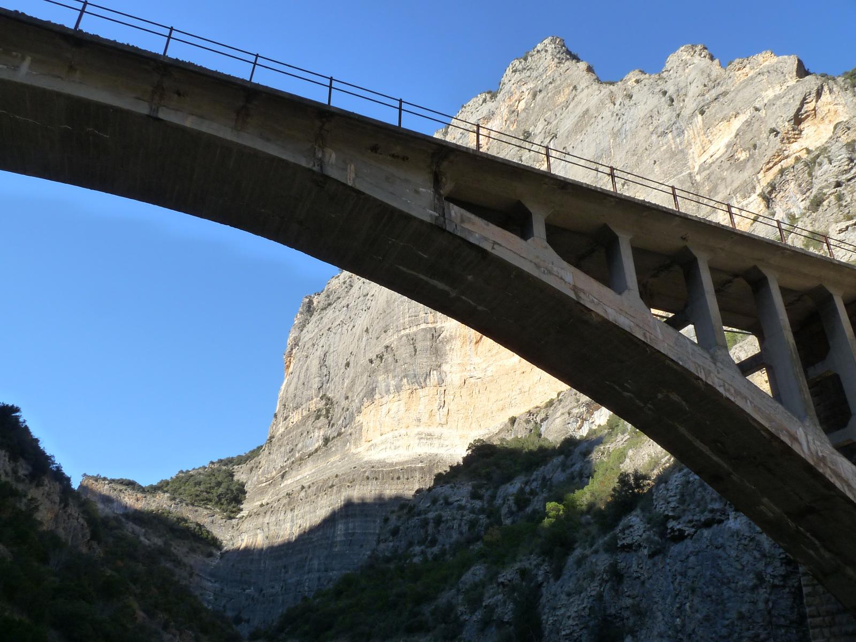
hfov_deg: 65.3
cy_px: 321
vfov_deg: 51.4
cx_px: 428
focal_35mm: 27
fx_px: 668
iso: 160
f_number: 5.6
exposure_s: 1/250
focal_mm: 4.8
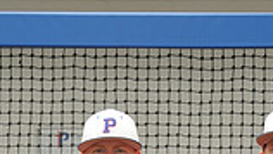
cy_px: 438
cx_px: 111
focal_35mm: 230
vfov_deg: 5.1
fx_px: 1666
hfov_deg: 9.4
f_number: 9
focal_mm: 60
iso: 200
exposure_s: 1/100
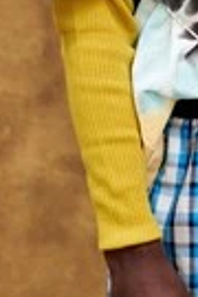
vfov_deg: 10.6
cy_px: -75
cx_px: 283
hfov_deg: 7.1
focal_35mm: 190
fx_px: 1567
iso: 800
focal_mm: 50
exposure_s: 1/250
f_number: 4
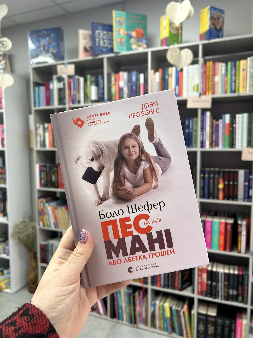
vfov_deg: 67.3
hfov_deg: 53.1
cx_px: 126
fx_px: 253
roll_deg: +1.3
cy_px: 169
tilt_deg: -4.7
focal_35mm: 26
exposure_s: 1/100
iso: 64
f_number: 1.5
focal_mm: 5.7
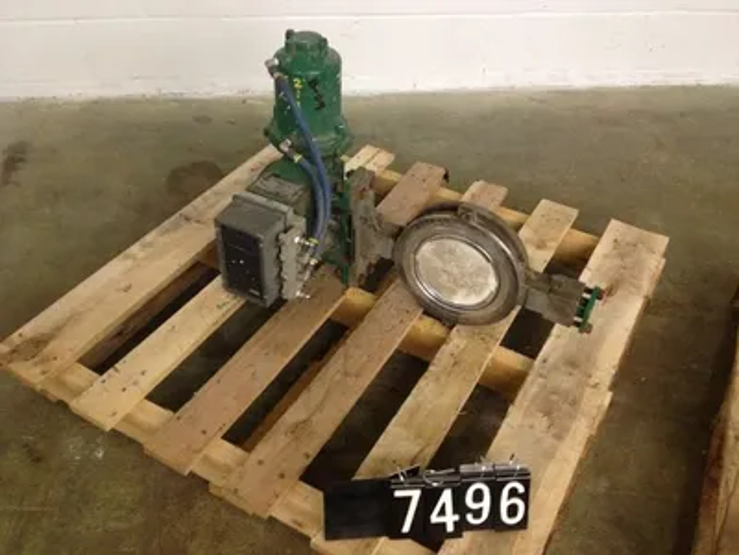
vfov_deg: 40.7
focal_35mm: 35
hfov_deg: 52.6
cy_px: 278
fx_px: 747
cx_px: 370
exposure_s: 1/20
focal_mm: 4.28
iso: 200
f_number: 2.4
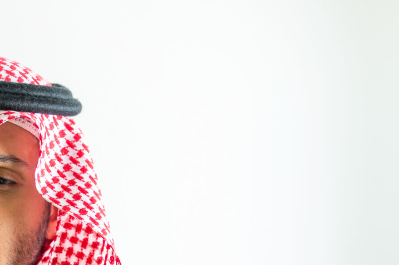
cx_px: -132
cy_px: 320
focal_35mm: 131
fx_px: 1451
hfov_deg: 14.9
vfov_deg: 10.3
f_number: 2.8
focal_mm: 45
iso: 500
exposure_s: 1/200
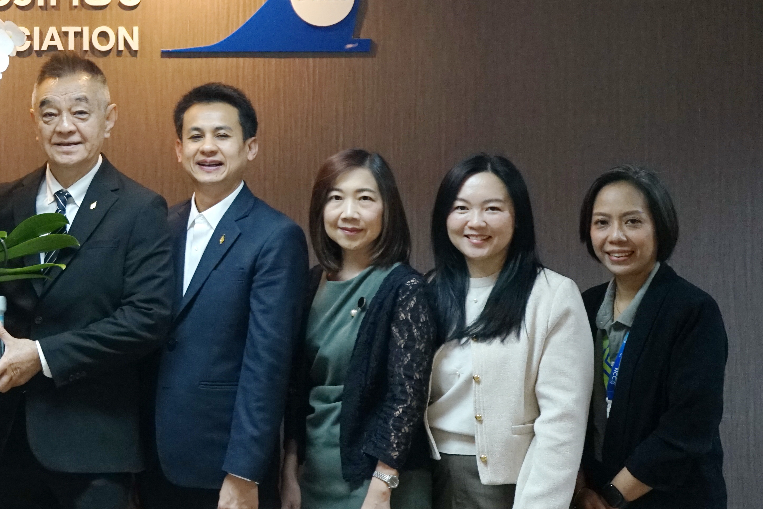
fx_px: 1589
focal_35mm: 75
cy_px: 165
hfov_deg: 25.5
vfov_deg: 18.1
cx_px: -21
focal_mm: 36
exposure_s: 1/160
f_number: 4
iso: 3200
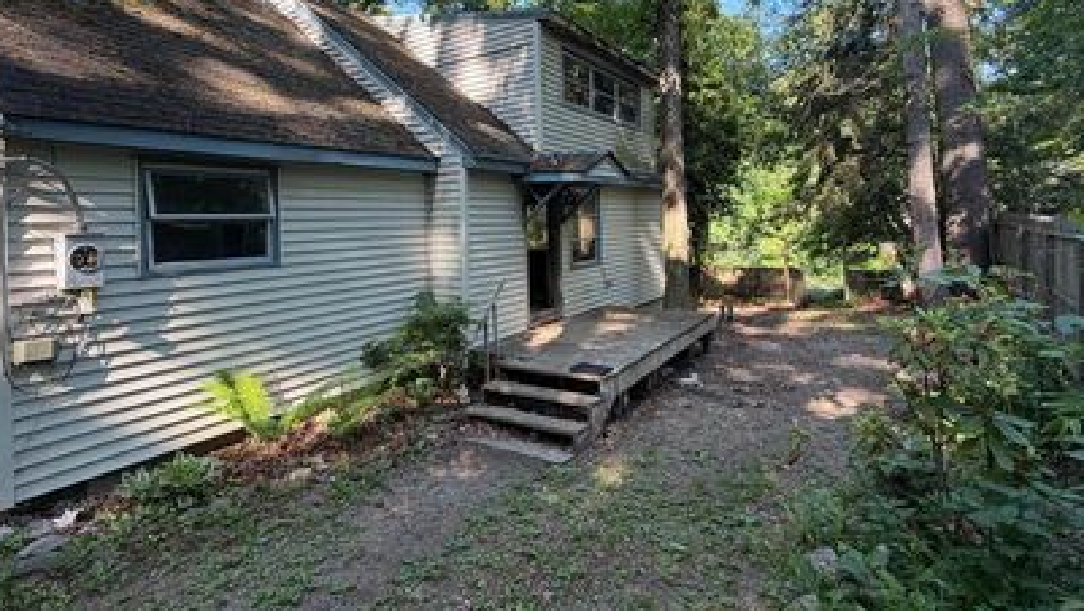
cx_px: 514
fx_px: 546
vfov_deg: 57.5
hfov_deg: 89.5
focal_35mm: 19
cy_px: 220
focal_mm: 2.22
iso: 50
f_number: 2.2
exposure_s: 1/121
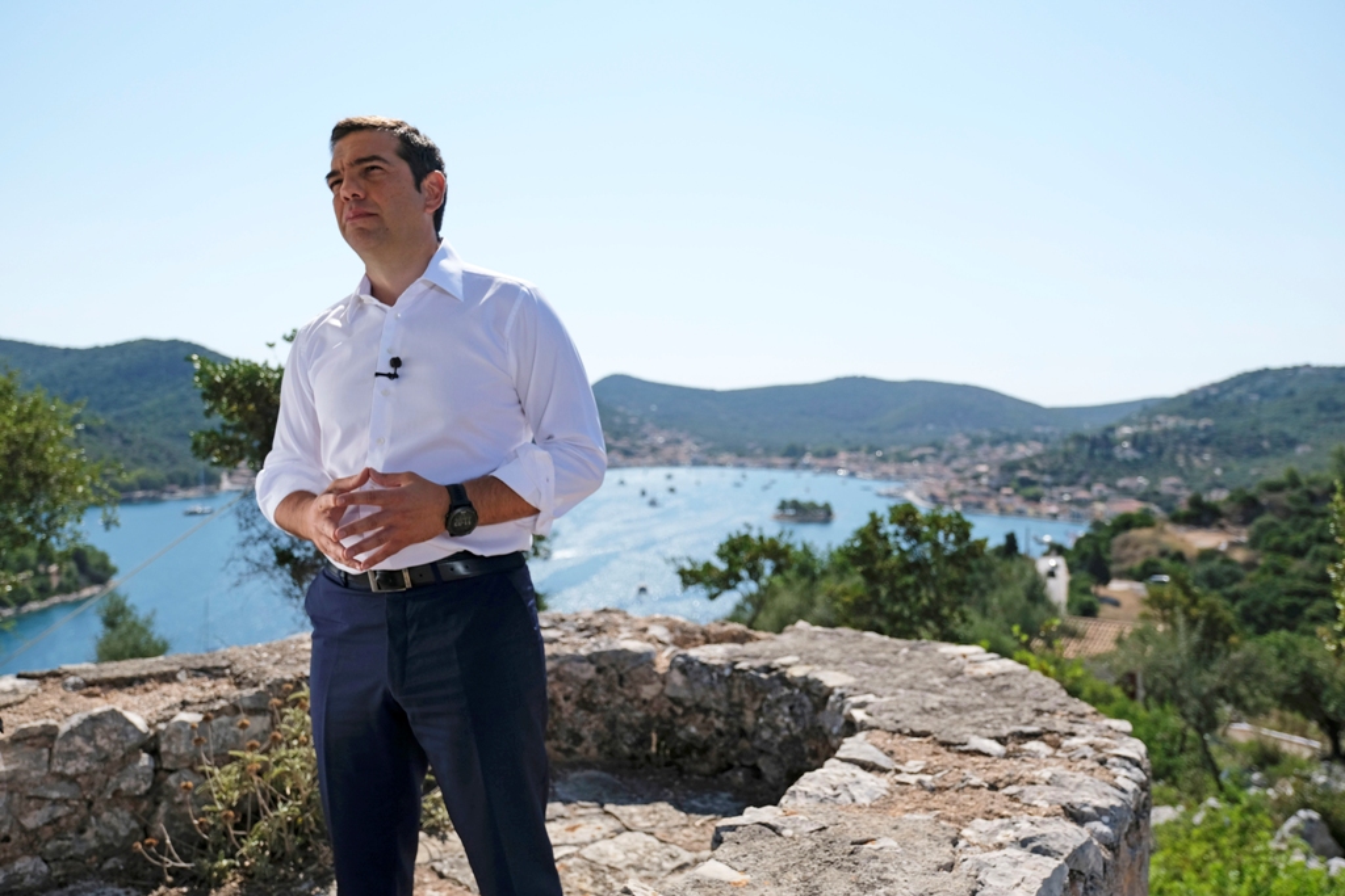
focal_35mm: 30
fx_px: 1121
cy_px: 448
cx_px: 672
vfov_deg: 43.6
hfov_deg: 61.9
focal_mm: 20
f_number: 2.8
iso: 200
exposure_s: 1/4000
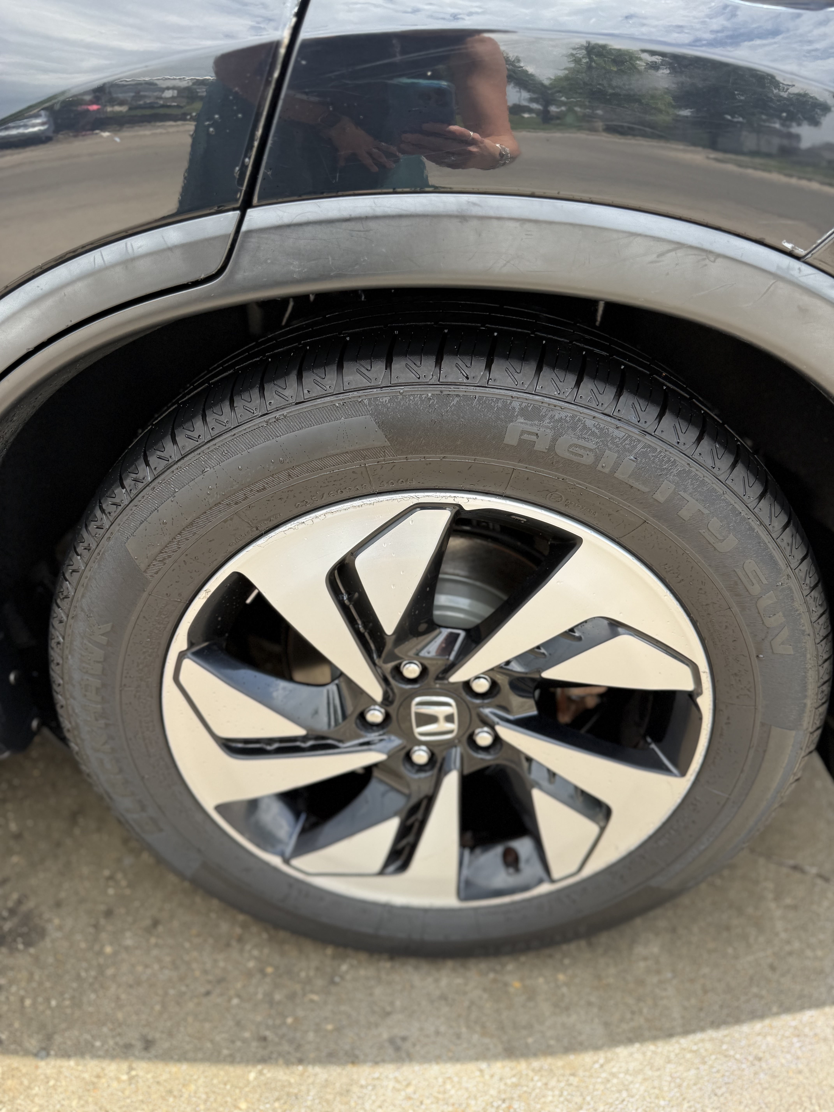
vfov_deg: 71.6
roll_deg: -1.4
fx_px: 771
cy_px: 556
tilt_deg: -31.5
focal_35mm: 24
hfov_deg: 56.8
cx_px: 417
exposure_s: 1/920
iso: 80
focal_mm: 6.76
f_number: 1.78
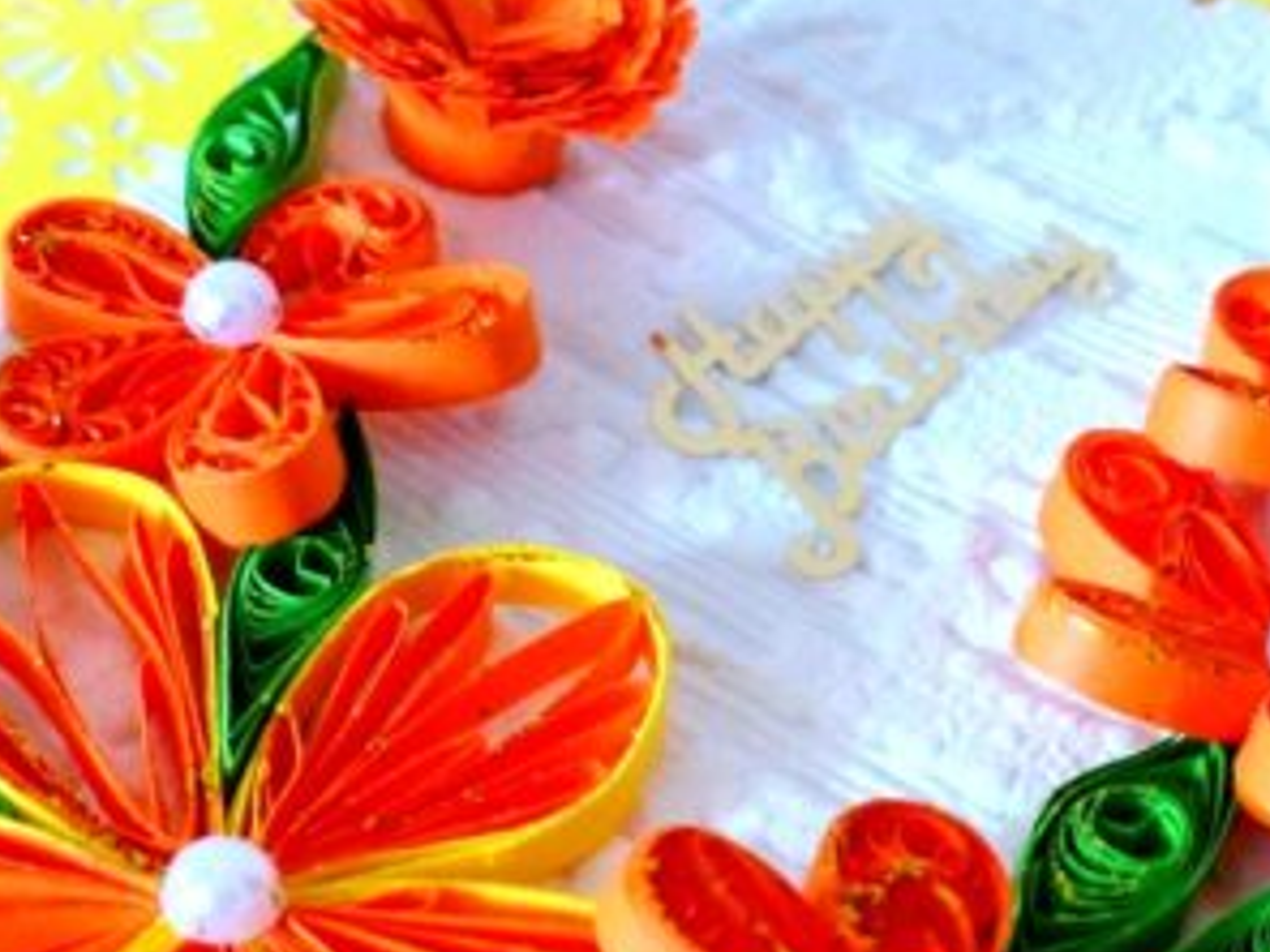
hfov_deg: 24.7
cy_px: 669
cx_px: 648
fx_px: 2898
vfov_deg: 18.6
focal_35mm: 79
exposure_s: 1/30
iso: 400
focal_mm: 7
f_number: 2.8
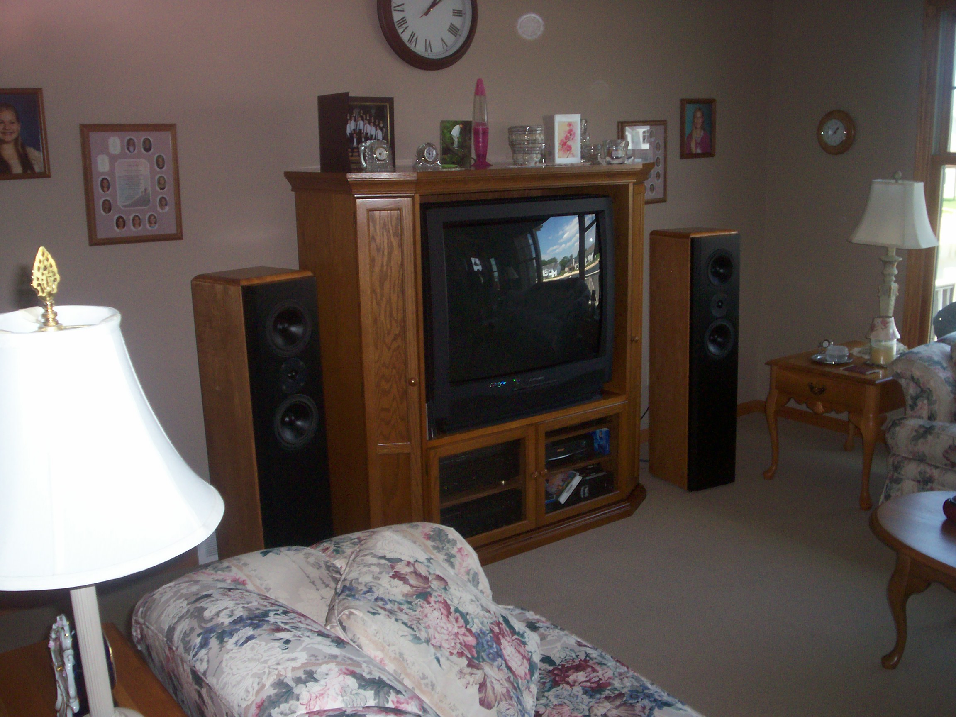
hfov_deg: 51.4
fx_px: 994
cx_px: 478
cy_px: 358
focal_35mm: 36
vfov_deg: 39.7
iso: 140
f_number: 4.5
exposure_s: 1/64
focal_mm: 5.9
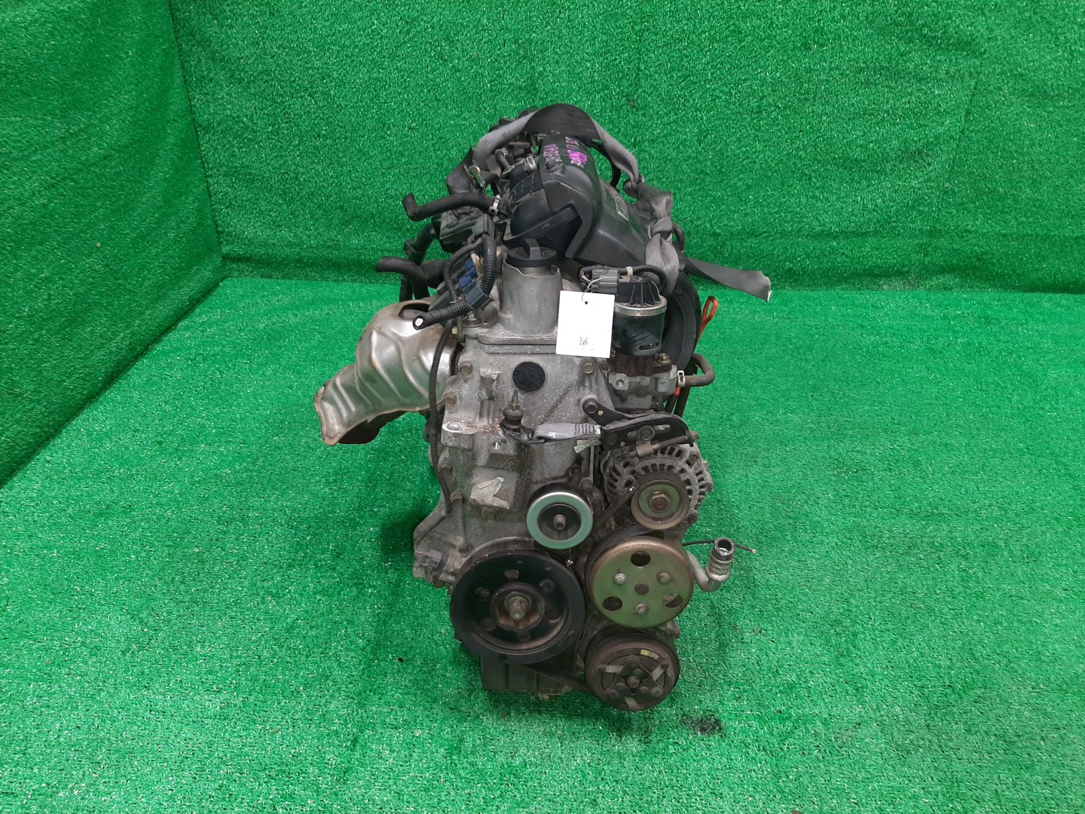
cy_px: 407
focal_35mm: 26
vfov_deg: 53.1
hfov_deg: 67.3
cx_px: 542
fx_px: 815
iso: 130
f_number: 1.7
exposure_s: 1/50
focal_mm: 3.93
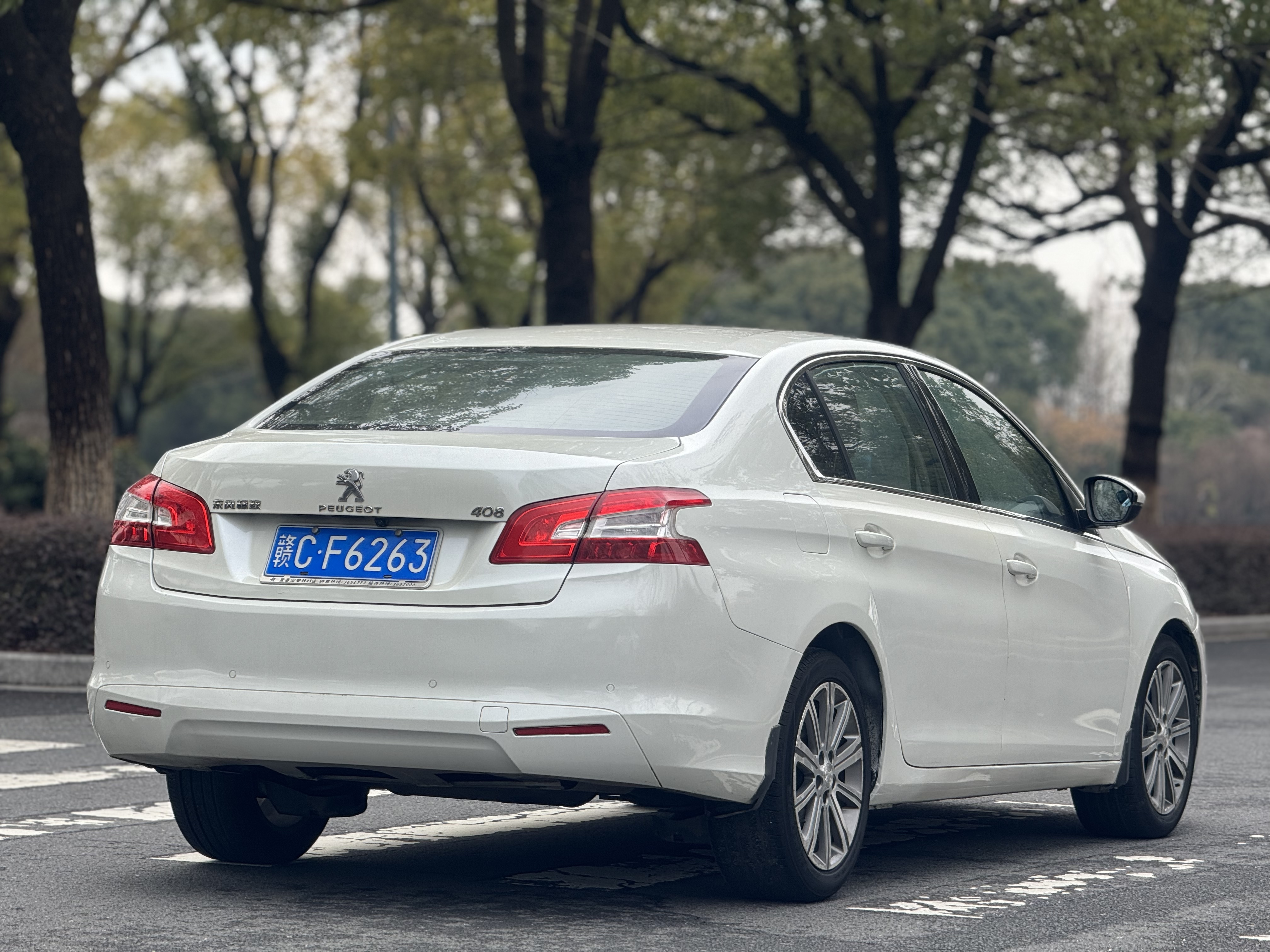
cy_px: 476
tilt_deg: +1.2
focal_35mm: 120
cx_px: 635
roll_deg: -0.2
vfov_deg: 12.3
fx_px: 4403
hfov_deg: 16.4
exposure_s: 1/275
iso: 50
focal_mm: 15.66
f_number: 2.8
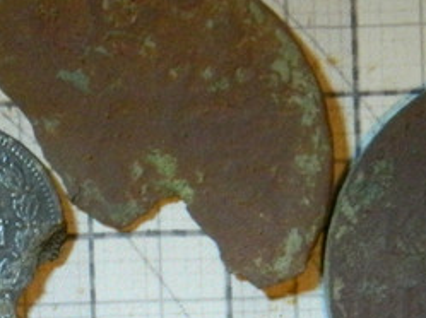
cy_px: 410
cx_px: -18
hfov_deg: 4.5
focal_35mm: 442
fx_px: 5432
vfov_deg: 3.3
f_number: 4.5
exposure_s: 1/20
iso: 400
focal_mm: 18.6
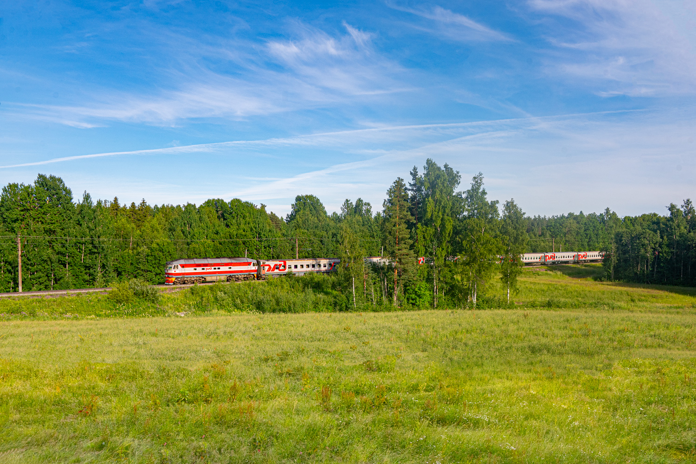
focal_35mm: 34
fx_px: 657
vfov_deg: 38.9
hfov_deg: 55.8
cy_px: 232
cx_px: 348
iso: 500
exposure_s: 1/800
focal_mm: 34
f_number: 8
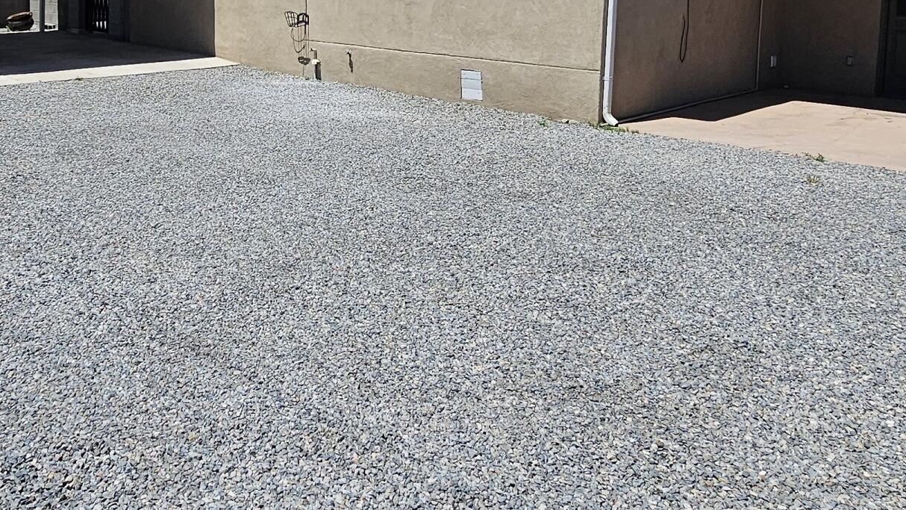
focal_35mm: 35
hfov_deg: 55.5
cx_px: 307
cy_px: 26
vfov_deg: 31.7
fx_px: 841
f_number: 2.2
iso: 50
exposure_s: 1/3840
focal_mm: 2.2
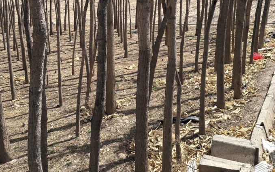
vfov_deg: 27.6
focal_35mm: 45
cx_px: 130
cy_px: 18
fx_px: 337
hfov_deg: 44.4
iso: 50
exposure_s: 1/5587
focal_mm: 5.75
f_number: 1.4
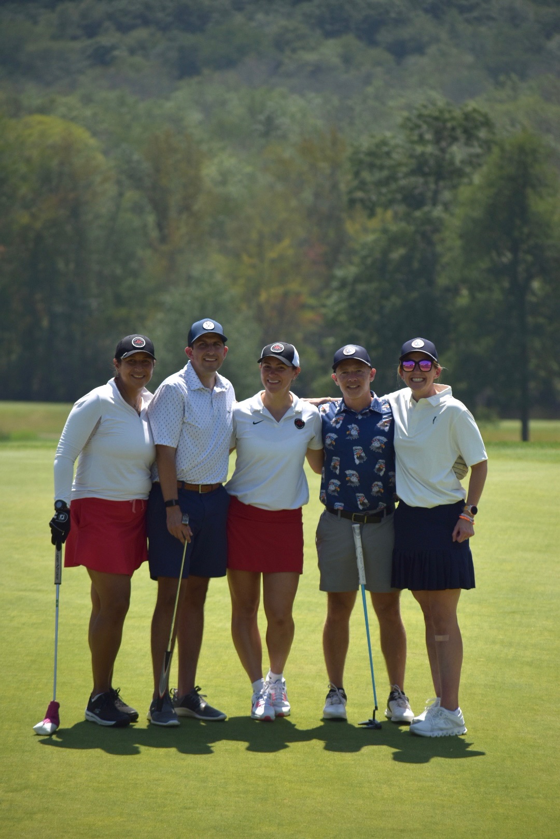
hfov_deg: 5.4
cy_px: 420
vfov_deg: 8.1
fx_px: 5950
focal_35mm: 255
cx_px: 280
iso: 200
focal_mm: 170
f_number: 5.6
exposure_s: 1/2500
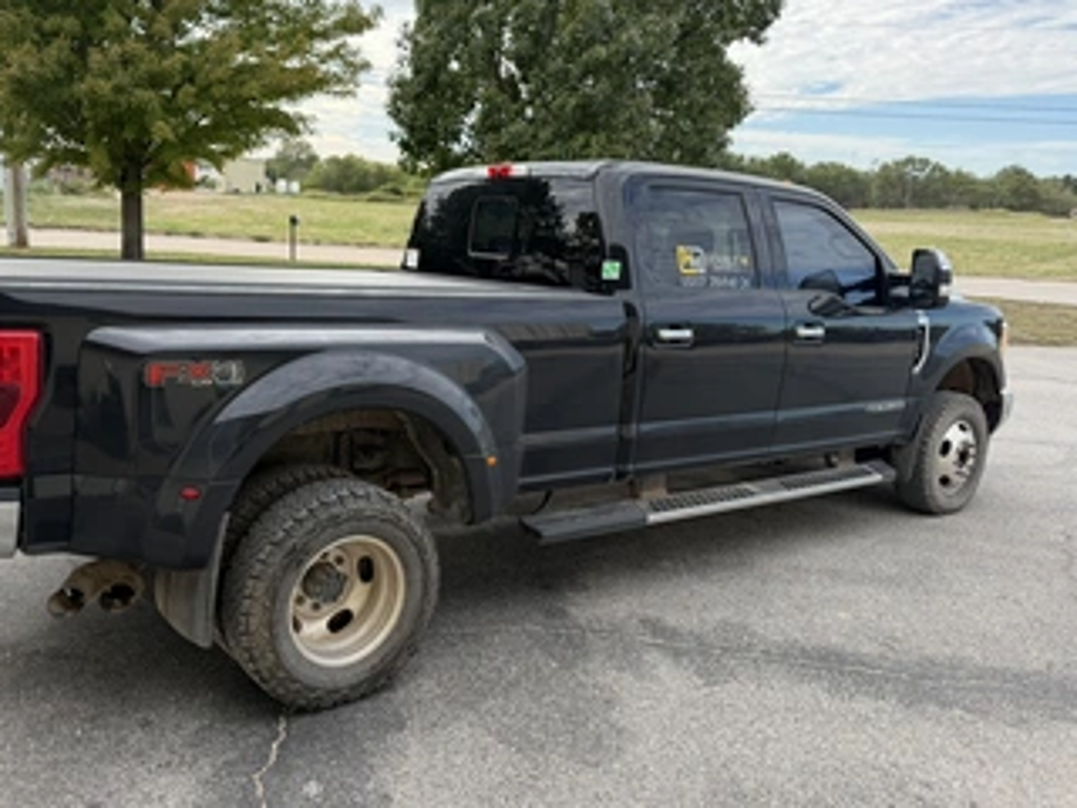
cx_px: 434
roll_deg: -4.2
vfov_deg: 46.8
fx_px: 933
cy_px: 370
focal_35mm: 30
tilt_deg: -9.5
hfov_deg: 59.5
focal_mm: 6.76
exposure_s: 1/1437
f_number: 1.78
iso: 100
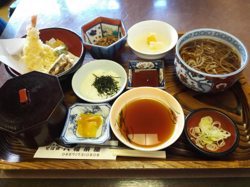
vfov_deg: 48.2
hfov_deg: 61.7
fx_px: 209
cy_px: 94
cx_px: 125
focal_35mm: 29
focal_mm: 3.8
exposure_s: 1/33.3
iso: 320
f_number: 2
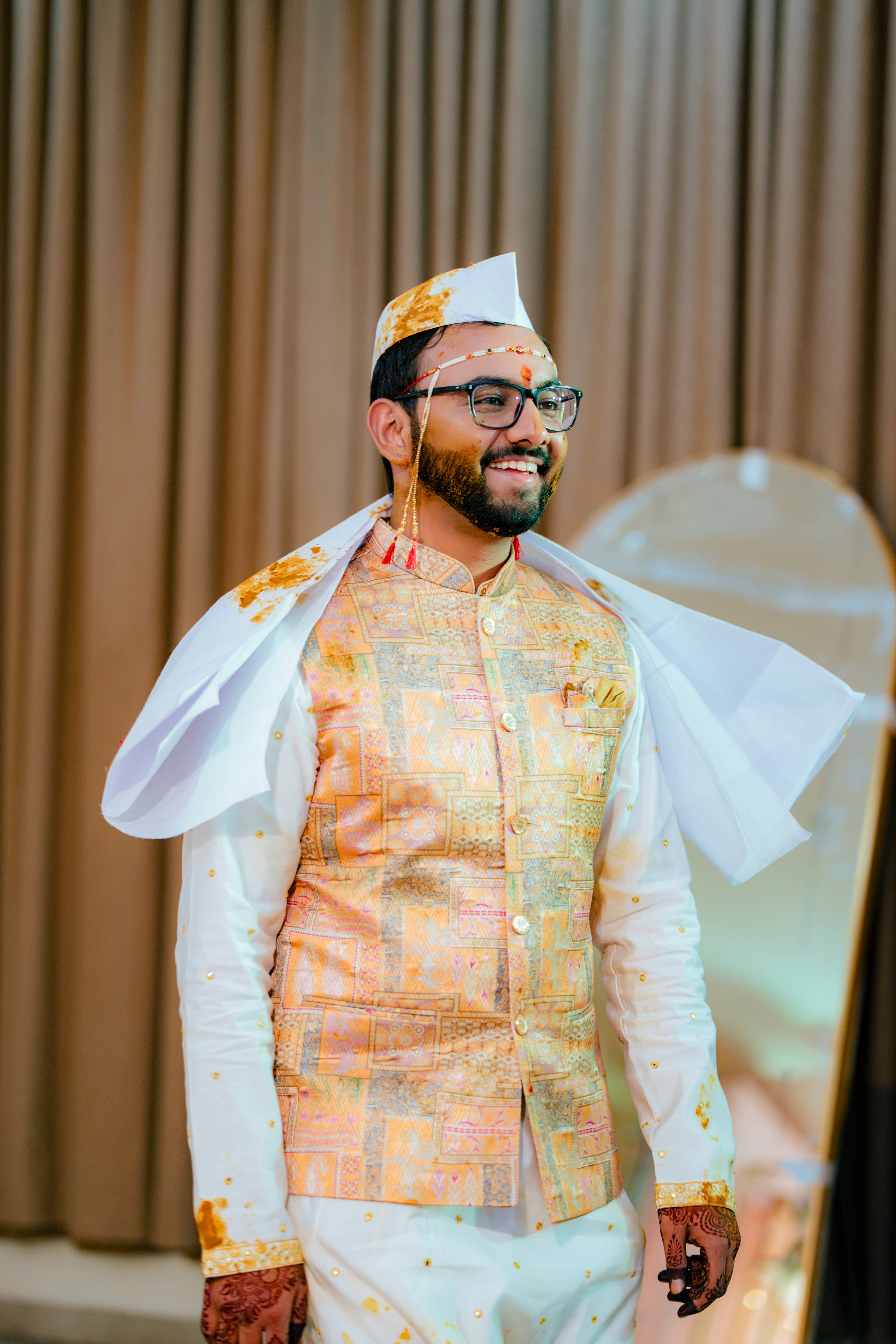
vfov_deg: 20.4
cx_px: 448
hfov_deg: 13.7
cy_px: 672
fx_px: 3733
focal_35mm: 100
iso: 640
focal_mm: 100
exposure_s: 1/320
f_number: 2.2
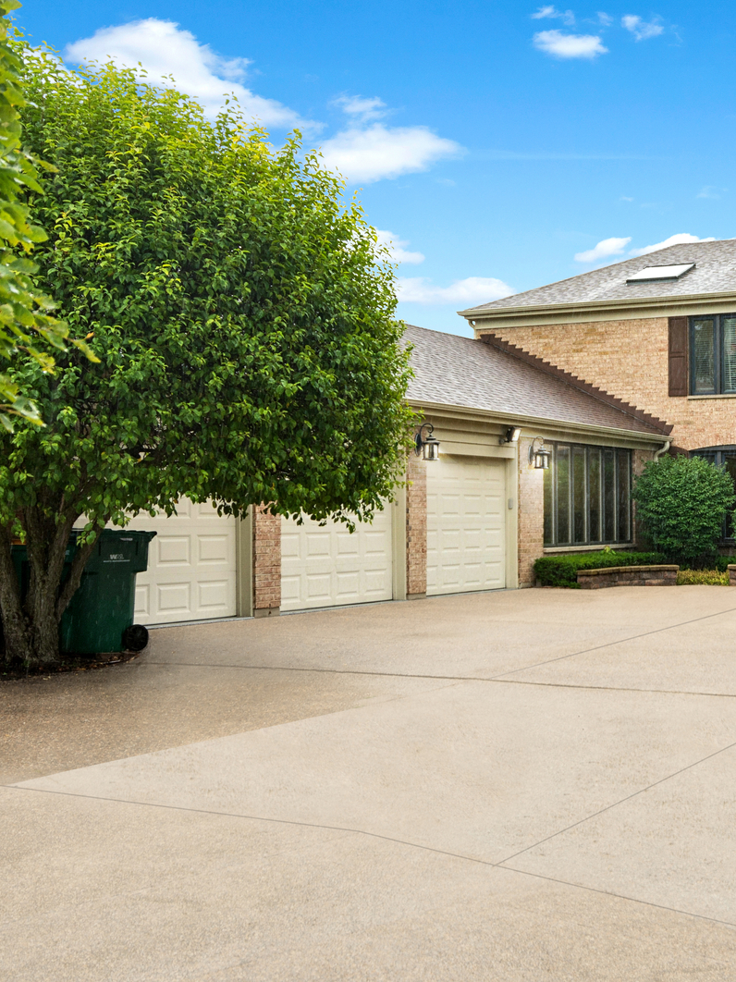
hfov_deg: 31.1
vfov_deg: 43.0
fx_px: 1248
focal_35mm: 44
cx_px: 684
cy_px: 497
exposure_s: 1/200
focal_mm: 20
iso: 200
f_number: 8
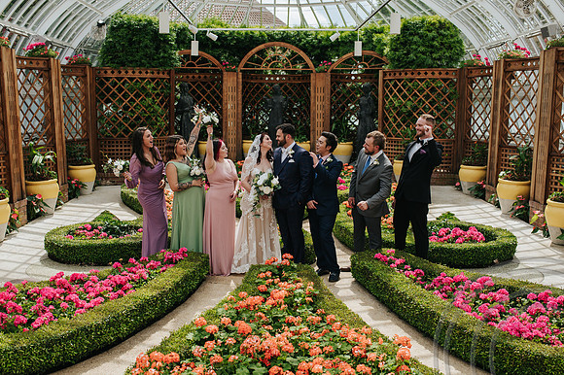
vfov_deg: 32.0
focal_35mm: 42
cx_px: 269
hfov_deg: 46.6
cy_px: 196
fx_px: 655
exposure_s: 1/1250
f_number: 3.5
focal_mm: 35
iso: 280
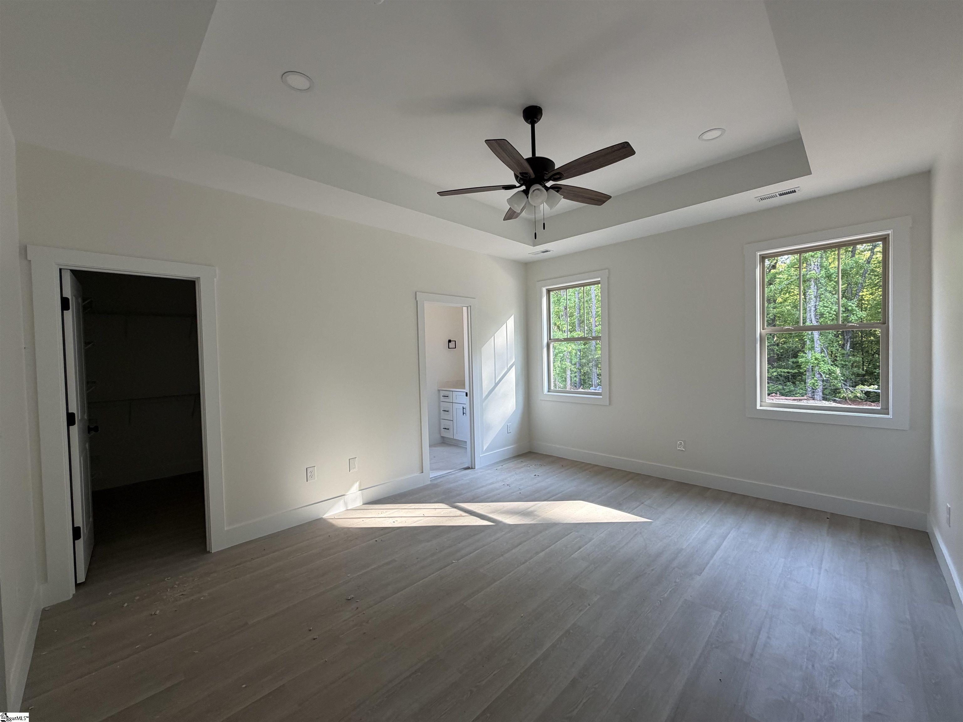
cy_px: 361
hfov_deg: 102.1
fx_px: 389
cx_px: 482
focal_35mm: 14
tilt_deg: -0.8
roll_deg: +1.8
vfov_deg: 85.7
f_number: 2.2
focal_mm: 2.22
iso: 160
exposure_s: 1/121
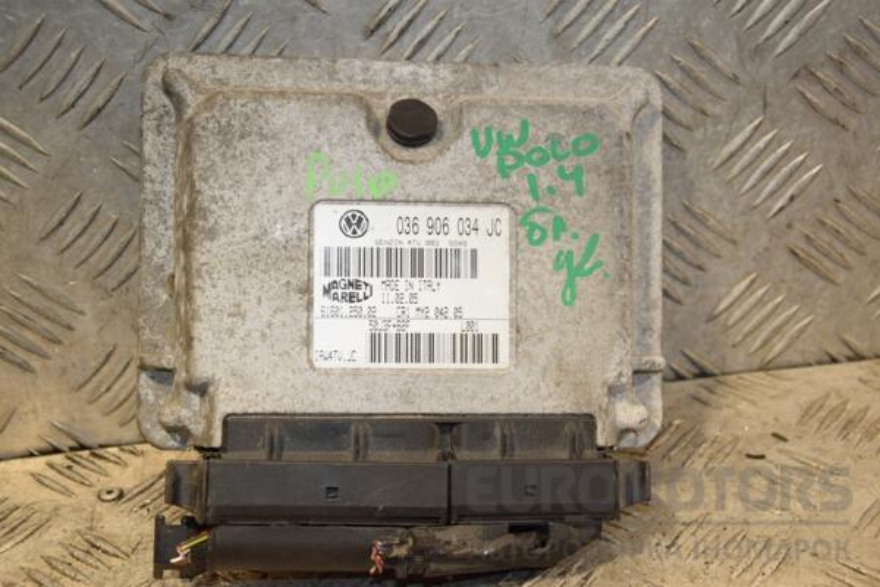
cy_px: 294
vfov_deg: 21.6
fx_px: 1540
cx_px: 440
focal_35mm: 63
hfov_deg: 31.9
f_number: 6.3
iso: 800
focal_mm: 42
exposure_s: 1/200
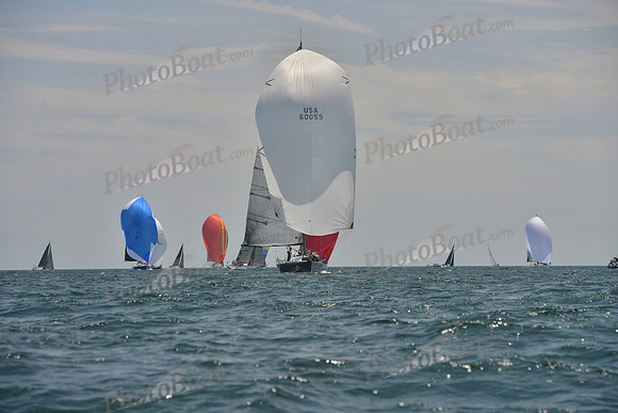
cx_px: 309
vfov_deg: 9.2
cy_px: 206
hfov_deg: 13.7
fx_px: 2575
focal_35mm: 150
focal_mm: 150
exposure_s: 1/800
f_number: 9
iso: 400
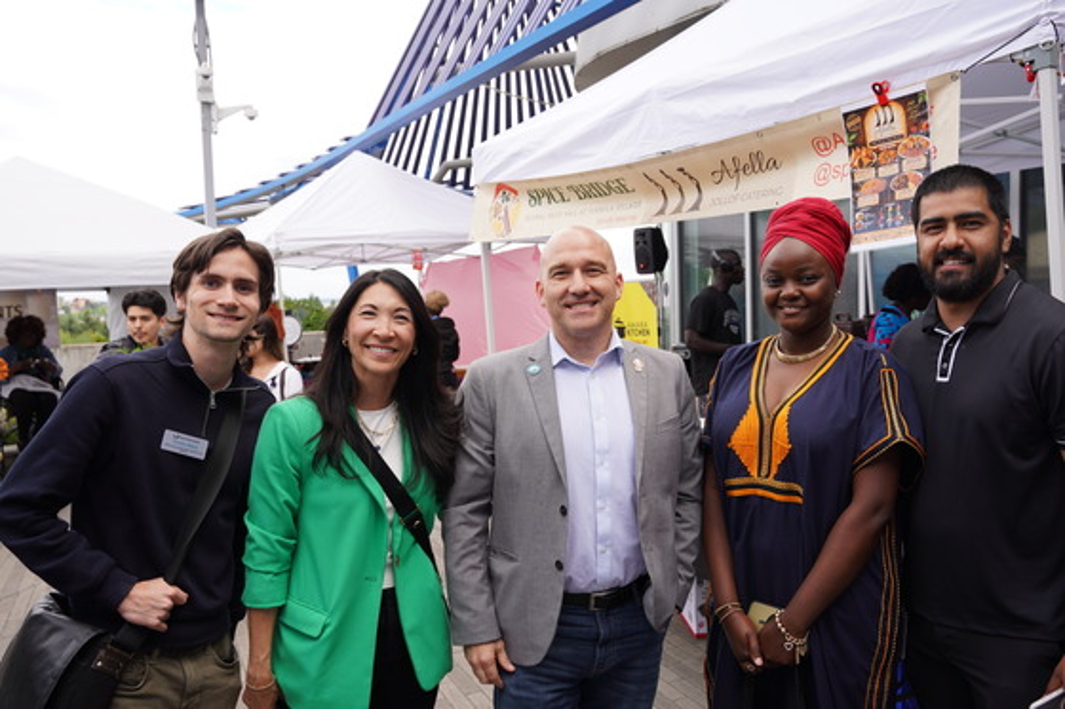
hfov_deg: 58.4
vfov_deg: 40.9
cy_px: 354
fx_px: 952
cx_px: 532
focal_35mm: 32
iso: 100
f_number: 5
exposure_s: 1/125
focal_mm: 32.2
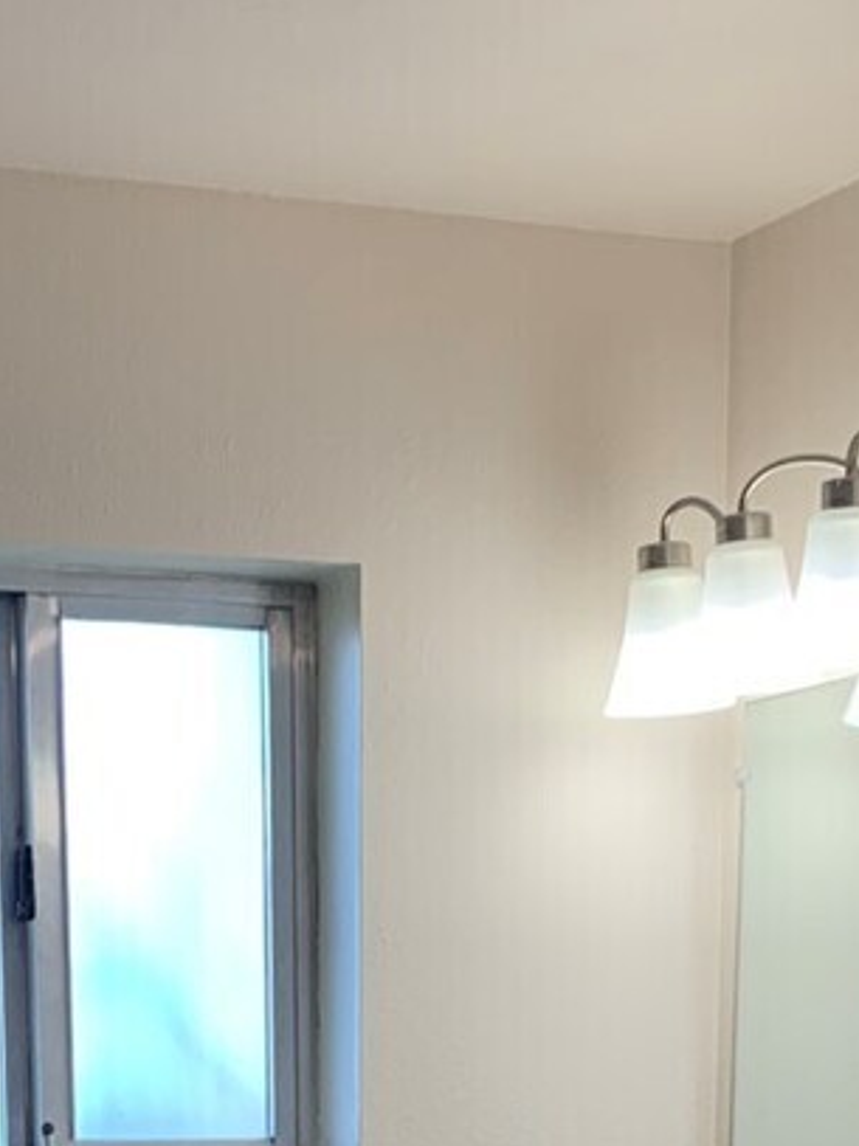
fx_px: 3046
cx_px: 206
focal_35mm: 92
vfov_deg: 18.9
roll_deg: +0.1
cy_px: 1689
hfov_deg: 16.0
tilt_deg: -10.5
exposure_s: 1/120
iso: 80
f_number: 1.8
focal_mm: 4.25
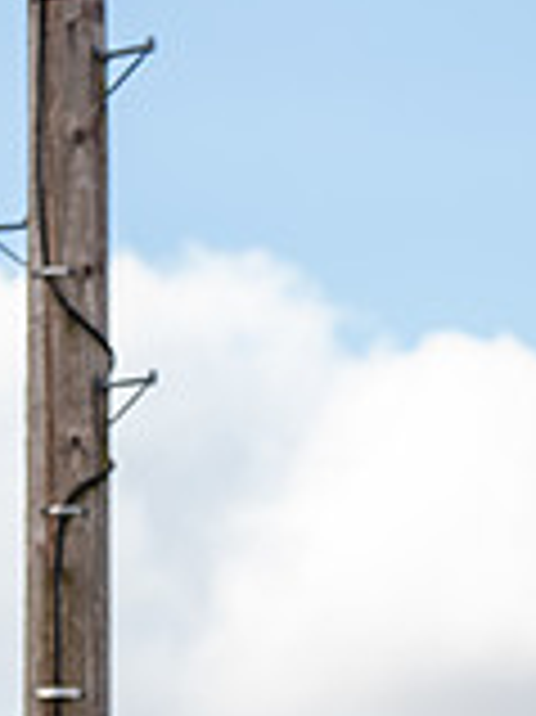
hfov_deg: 7.3
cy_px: 842
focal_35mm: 201
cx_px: 613
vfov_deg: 9.7
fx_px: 4155
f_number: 2.8
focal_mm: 74
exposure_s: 1/800
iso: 160
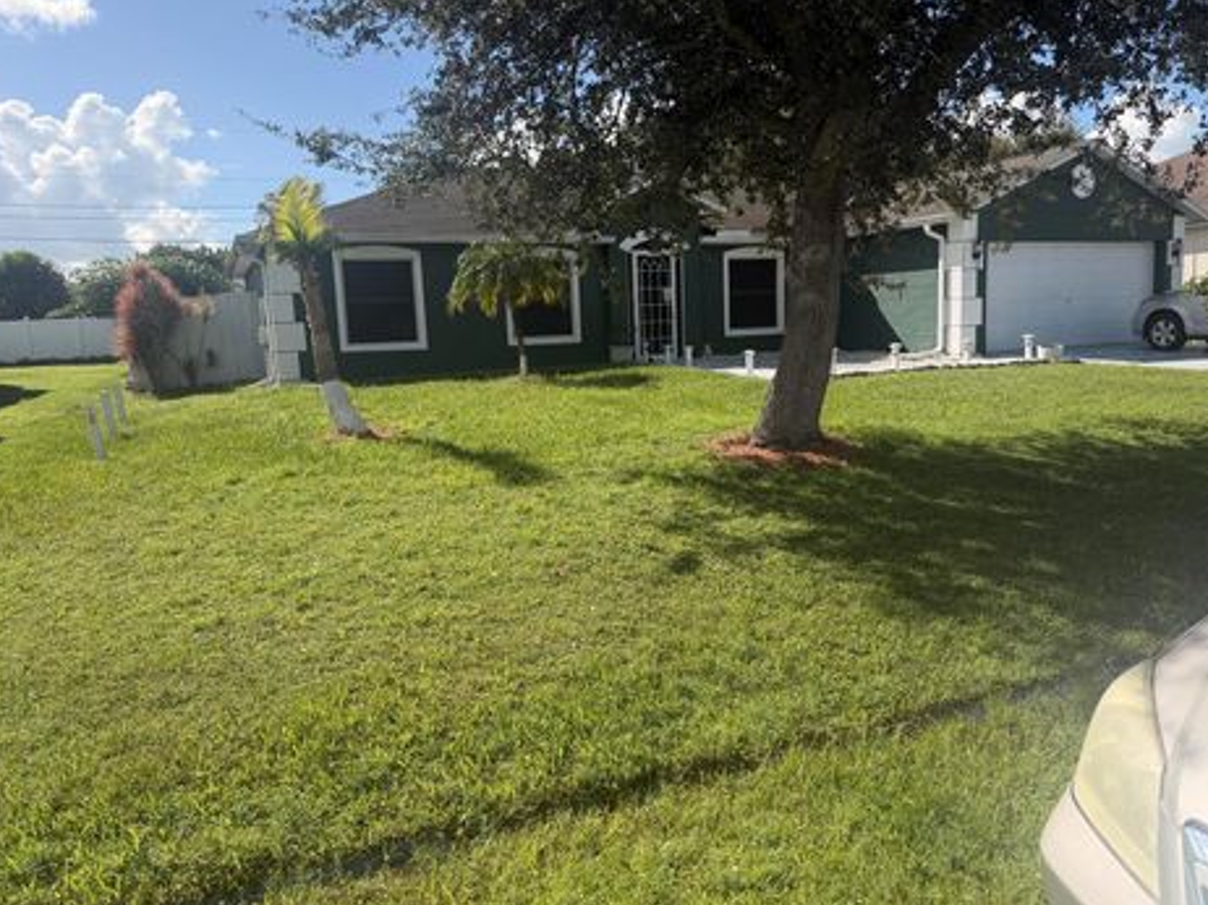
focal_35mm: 26
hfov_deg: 67.3
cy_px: 438
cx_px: 625
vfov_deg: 53.0
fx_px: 907
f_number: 1.78
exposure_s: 1/4405
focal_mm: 6.76
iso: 100
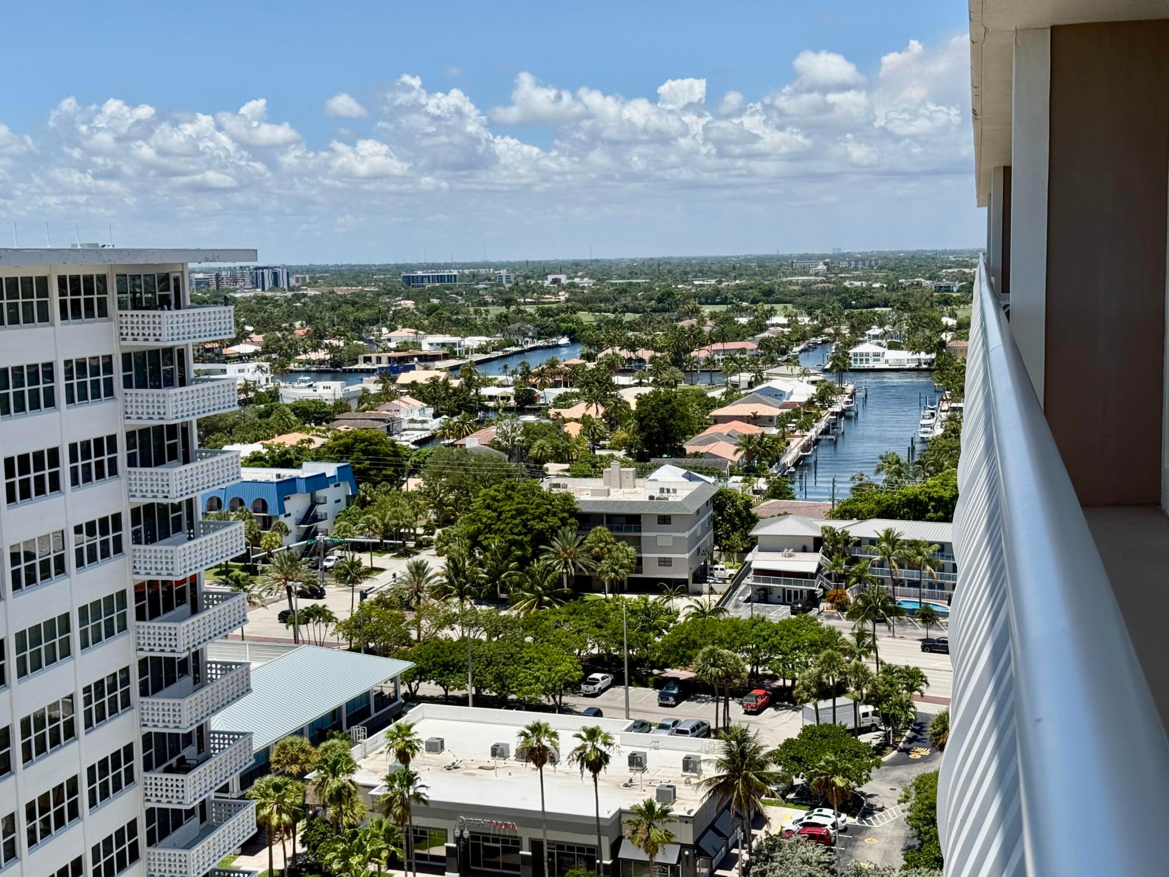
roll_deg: +1.9
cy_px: 438
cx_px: 584
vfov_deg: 30.3
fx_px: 1621
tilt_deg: -7.6
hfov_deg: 39.7
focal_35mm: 48
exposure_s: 1/6536
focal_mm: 6.76
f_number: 1.78
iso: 64
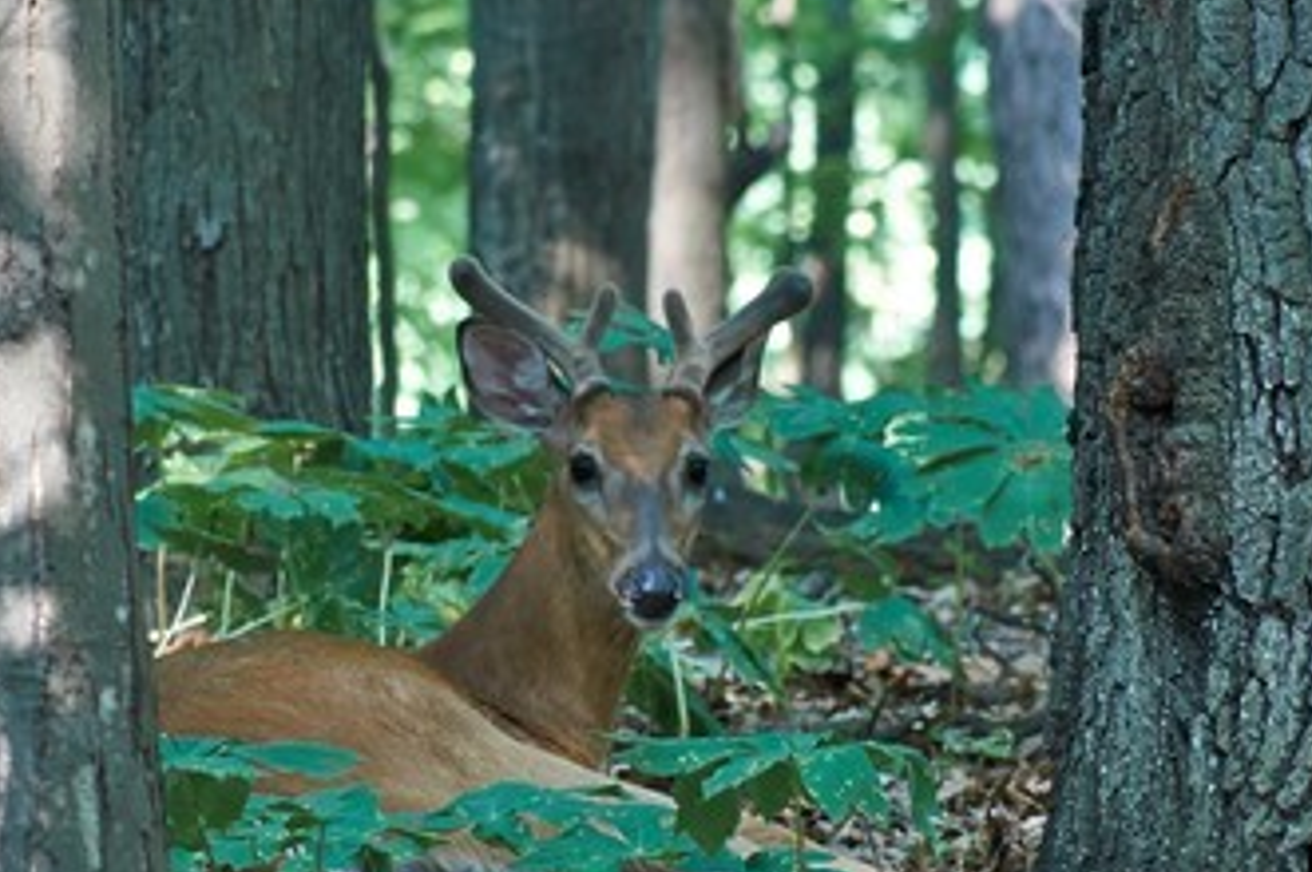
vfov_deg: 2.3
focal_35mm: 609
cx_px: 610
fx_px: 22172
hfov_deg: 3.4
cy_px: 458
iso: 800
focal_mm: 210
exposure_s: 1/20
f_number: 8
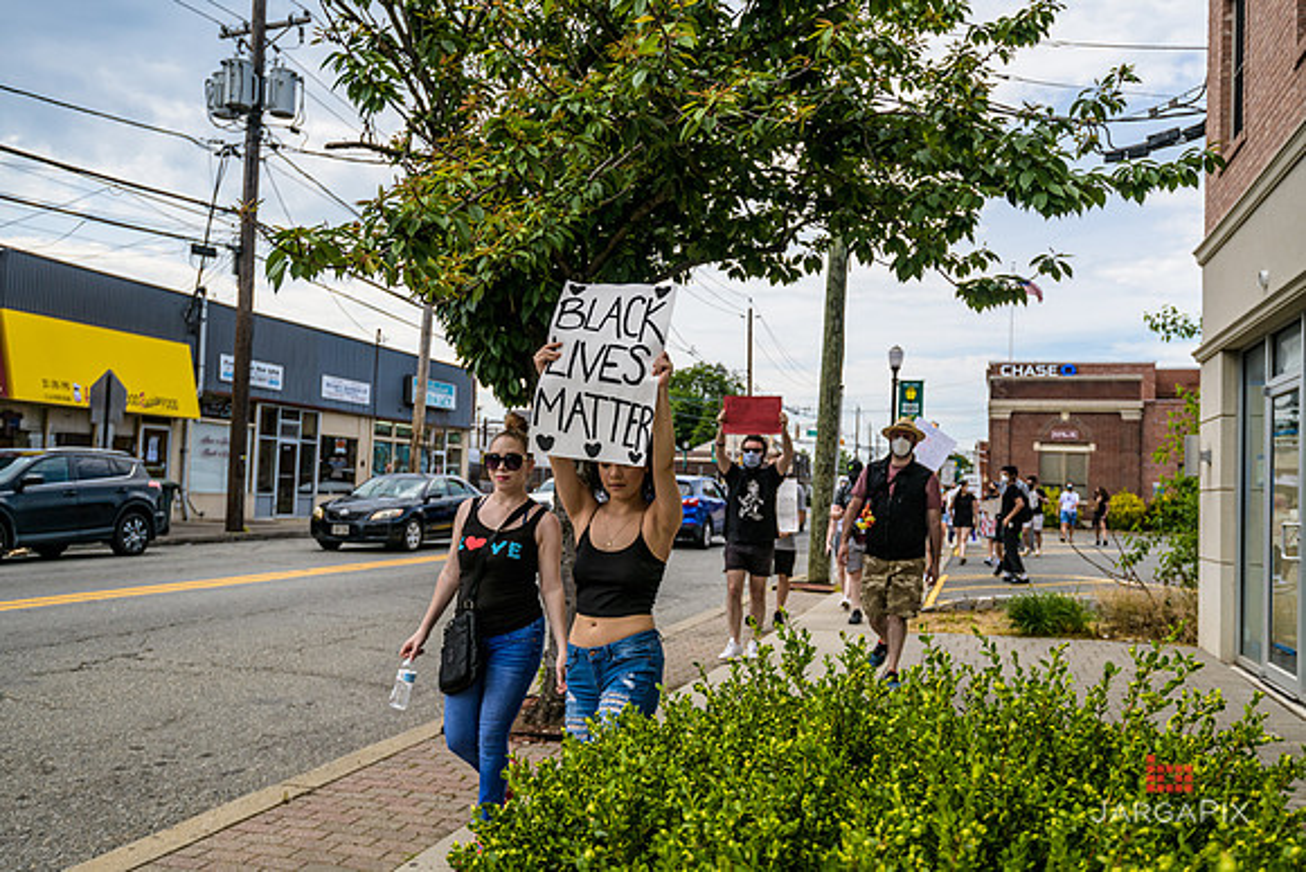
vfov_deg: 43.6
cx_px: 653
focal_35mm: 30
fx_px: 1089
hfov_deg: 61.9
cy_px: 436
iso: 200
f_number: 4
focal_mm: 30
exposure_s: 1/2500
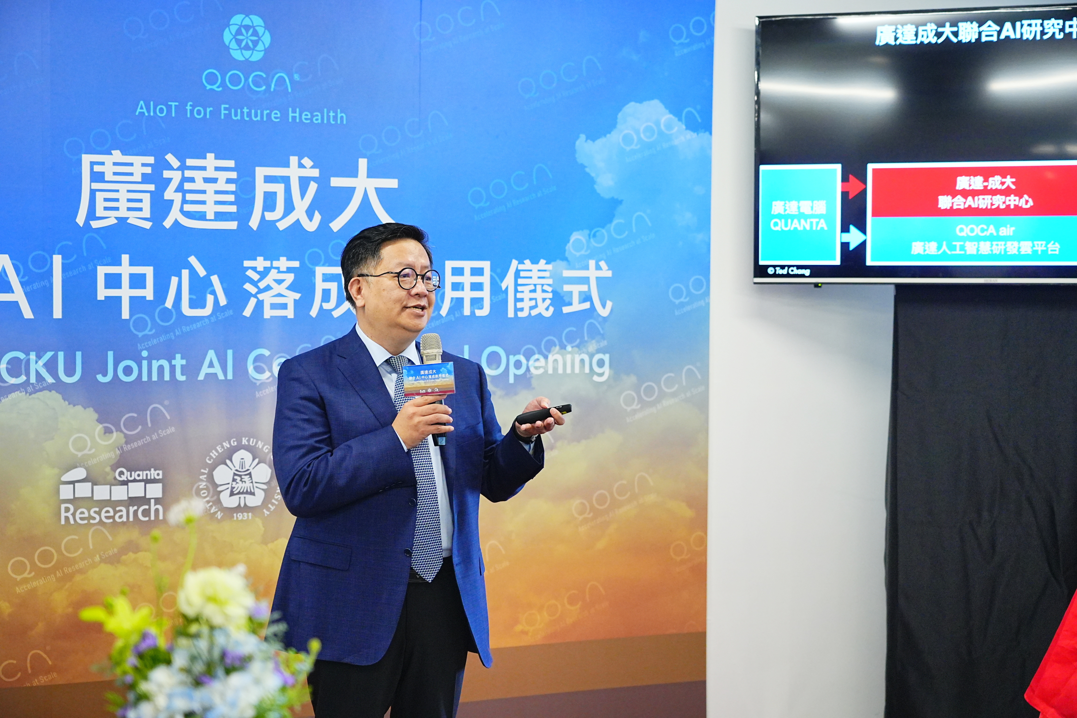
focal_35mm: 59
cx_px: 538
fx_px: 1765
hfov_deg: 33.9
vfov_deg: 23.0
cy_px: 359
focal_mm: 59
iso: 2500
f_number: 4
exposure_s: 1/160
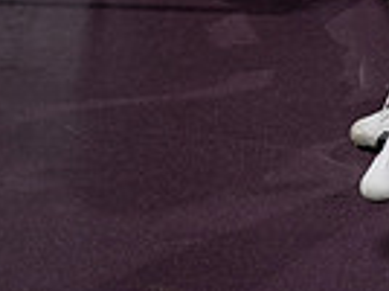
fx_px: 1380
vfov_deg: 10.7
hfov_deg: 15.7
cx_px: 412
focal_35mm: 123
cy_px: -338
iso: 640
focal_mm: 38
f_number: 5.6
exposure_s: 1/250
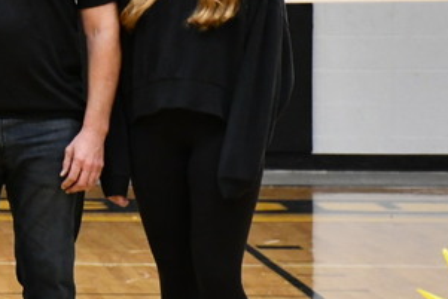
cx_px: -113
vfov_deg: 3.2
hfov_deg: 4.8
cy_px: 36
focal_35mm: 432
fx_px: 5378
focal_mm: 85
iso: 3200
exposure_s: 1/250
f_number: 5.3
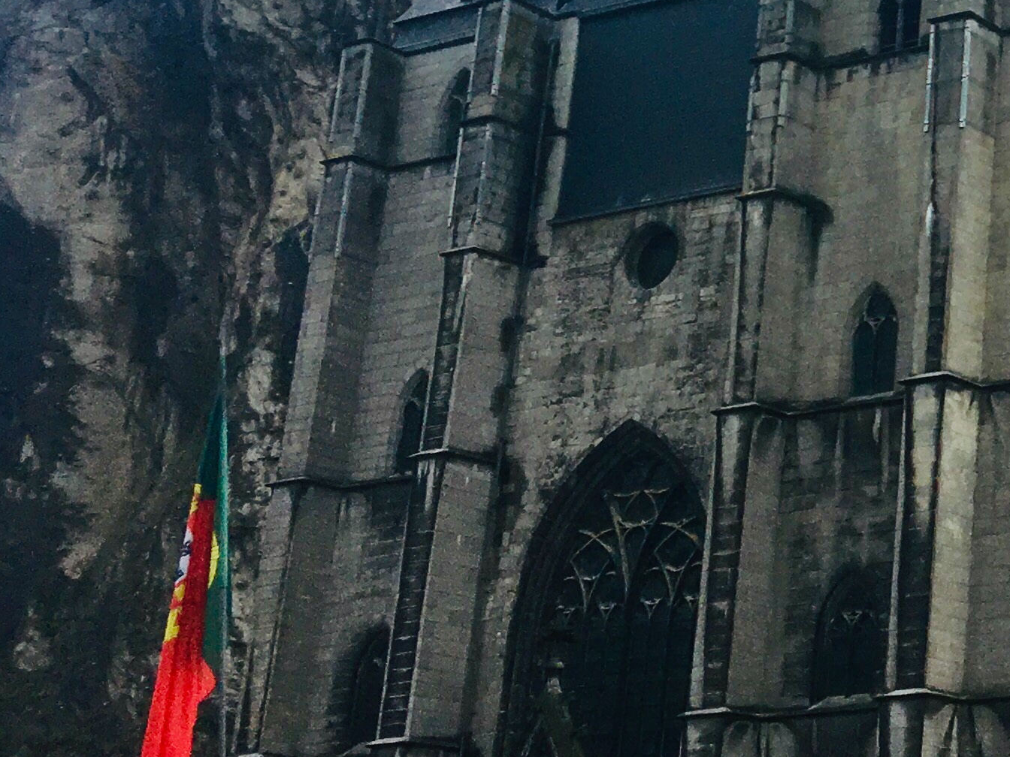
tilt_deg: +21.6
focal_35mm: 87
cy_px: 122
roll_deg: +0.5
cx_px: 1418
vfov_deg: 16.8
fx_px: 2538
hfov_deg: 20.1
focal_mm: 4.15
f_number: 2.2
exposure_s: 1/1832
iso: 25
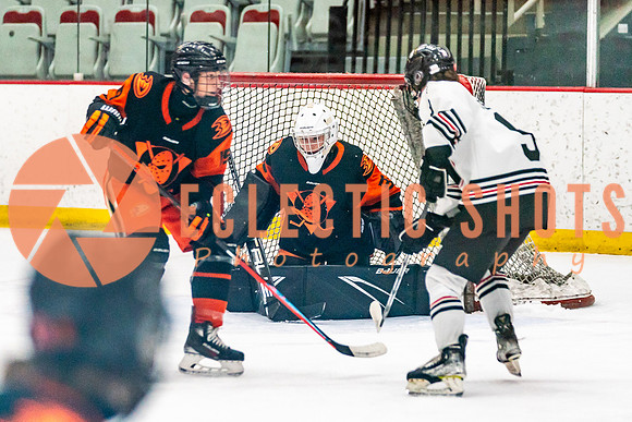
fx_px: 4018
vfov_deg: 6.0
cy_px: 218
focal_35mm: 229
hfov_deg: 9.0
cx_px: 282
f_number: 2.8
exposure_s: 1/1250
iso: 3200
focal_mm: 143
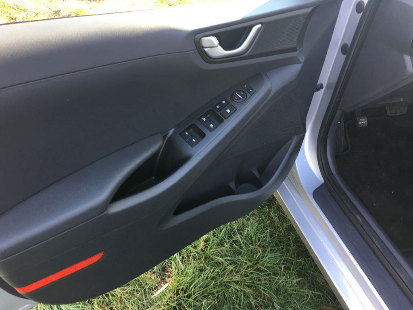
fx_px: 346
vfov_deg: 48.2
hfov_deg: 61.7
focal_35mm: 29
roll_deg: -0.8
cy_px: 155
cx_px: 206
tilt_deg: -44.5
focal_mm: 4.15
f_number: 2.2
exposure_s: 1/50
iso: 32
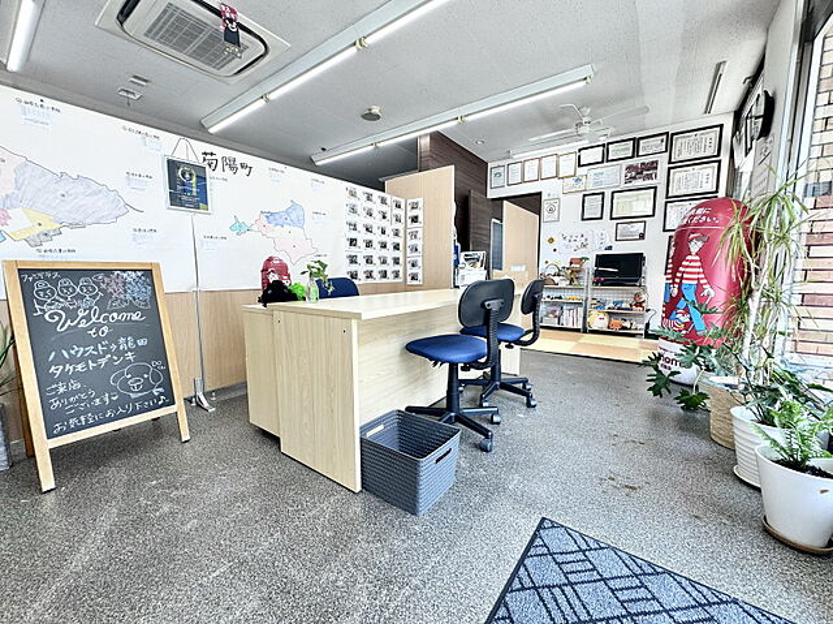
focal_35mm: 14
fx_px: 337
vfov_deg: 85.6
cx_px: 416
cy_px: 312
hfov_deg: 102.1
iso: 80
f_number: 2.2
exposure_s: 1/120
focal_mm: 2.22
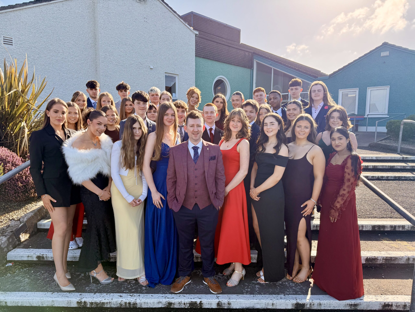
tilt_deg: -5.8
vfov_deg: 56.8
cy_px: 156
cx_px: 208
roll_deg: -0.2
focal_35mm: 24
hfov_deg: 71.6
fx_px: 288
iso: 100
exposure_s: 1/1812
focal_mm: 6.76
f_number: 1.78
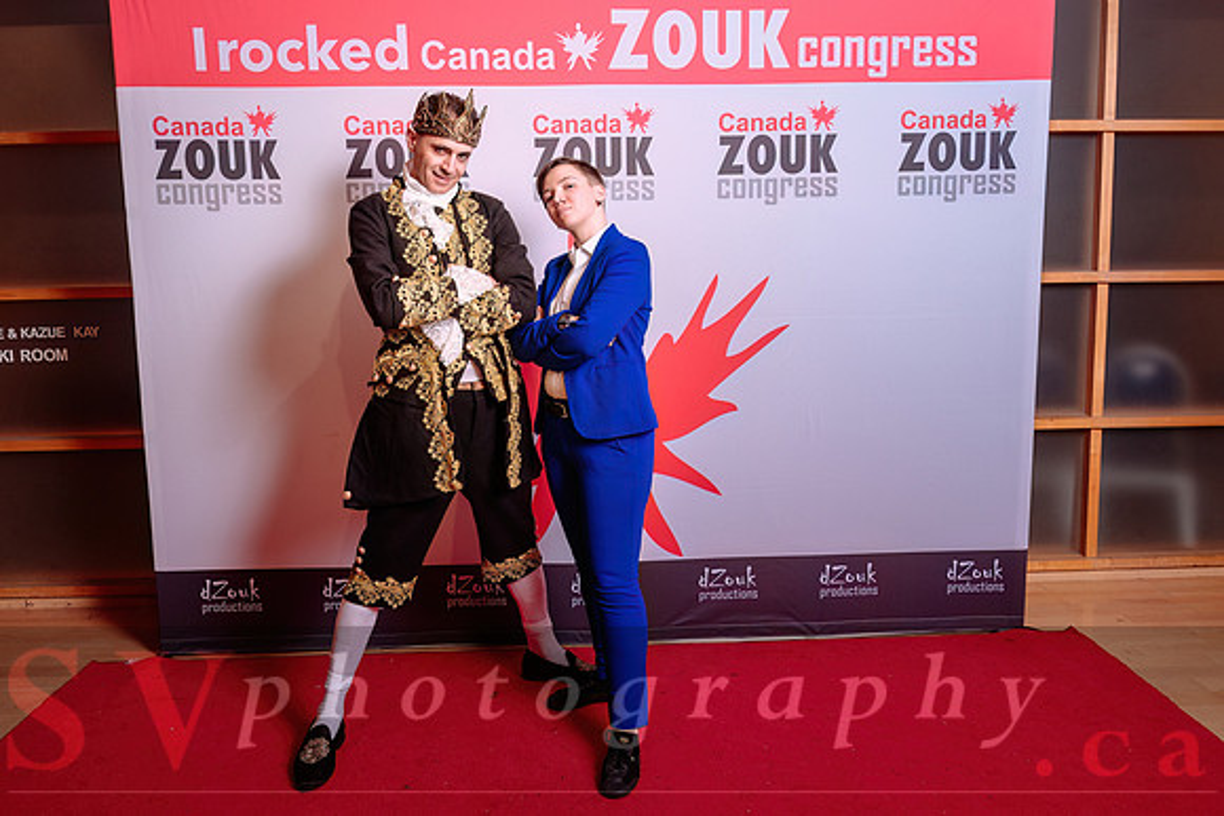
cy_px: 366
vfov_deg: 43.8
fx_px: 1013
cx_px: 612
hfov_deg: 62.3
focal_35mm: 30
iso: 200
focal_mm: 26
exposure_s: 1/160
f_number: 4.5
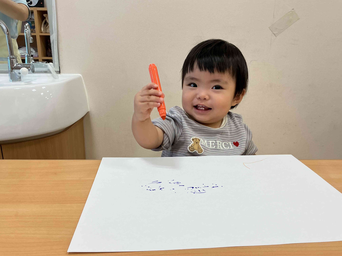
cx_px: 171
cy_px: 128
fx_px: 287
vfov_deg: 48.2
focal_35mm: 29
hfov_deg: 61.7
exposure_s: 1/120
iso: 32
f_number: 1.8
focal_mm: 3
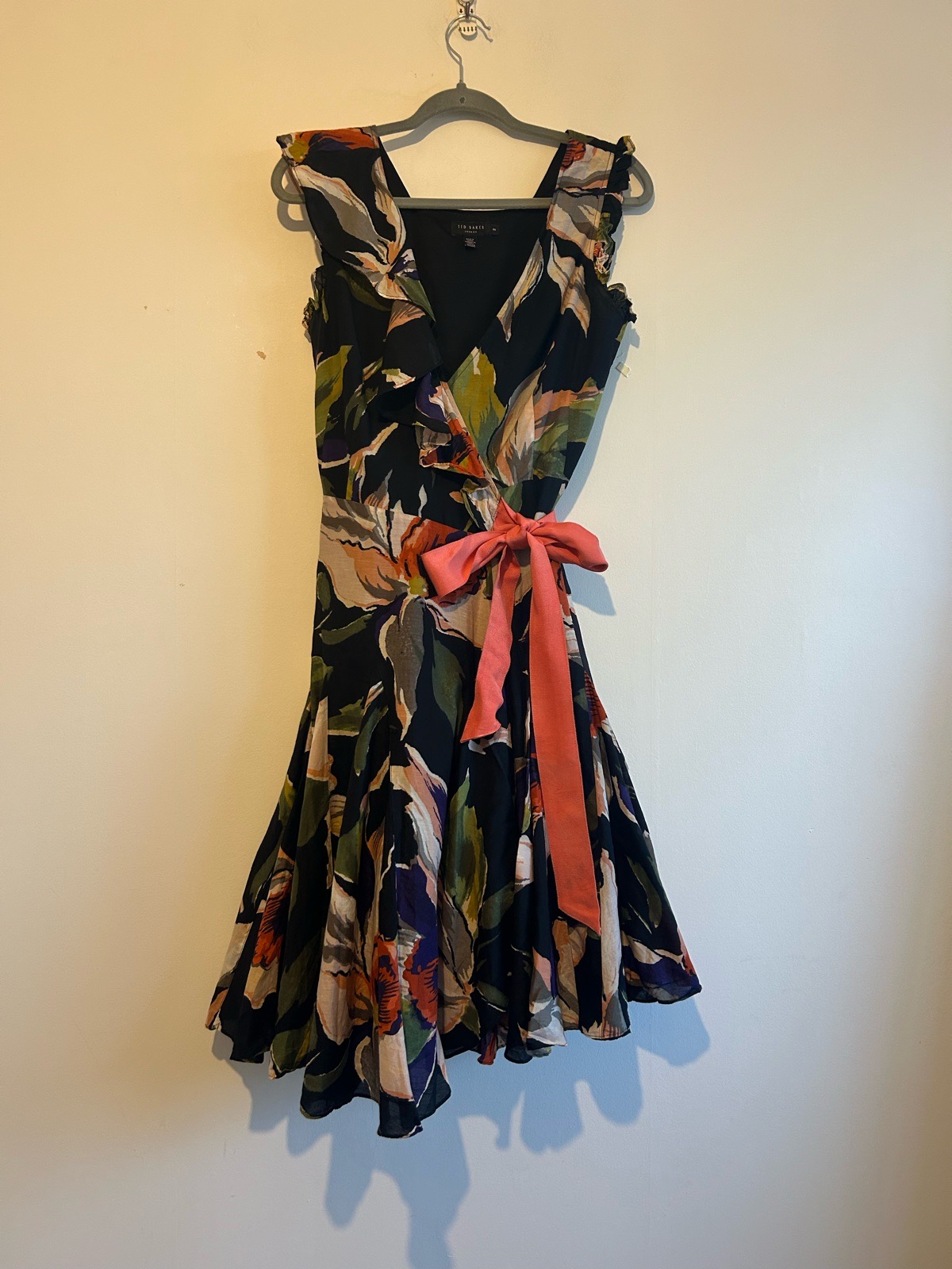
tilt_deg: -1.4
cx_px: 476
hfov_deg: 53.1
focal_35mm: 26
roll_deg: -1.0
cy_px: 634
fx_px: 953
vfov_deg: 67.3
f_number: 1.5
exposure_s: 1/50
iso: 125
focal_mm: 5.7
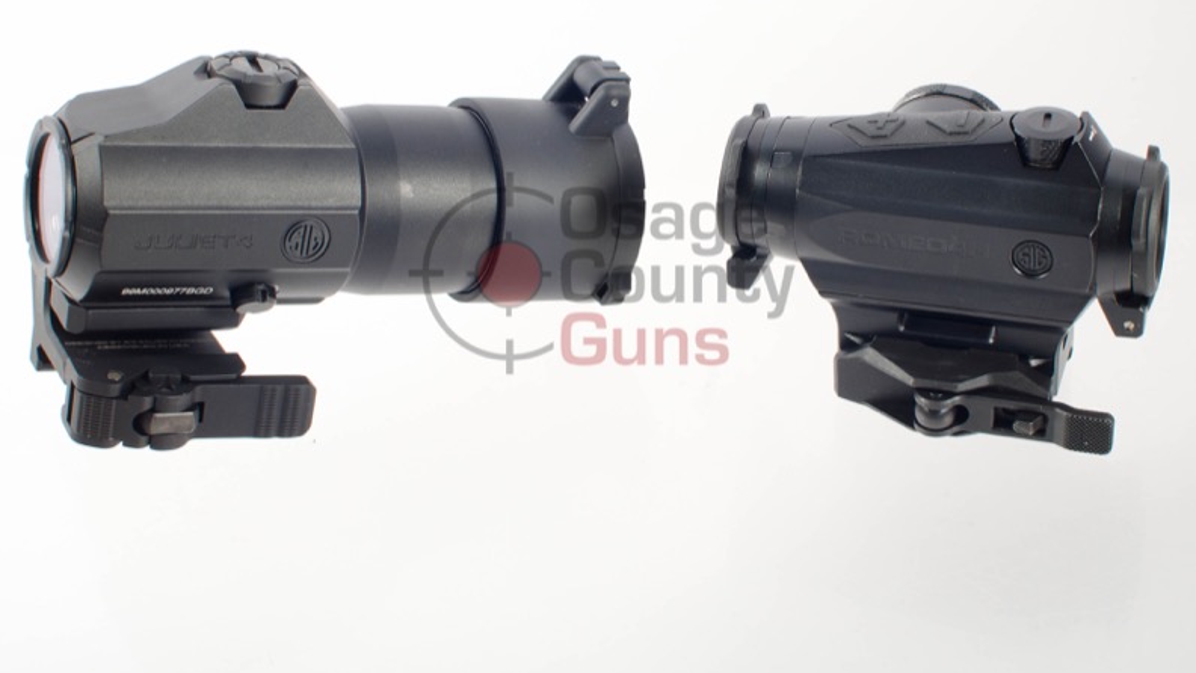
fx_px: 1761
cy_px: 274
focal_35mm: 56
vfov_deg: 21.6
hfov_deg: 37.5
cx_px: 603
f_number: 7.1
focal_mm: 35
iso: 200
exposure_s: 1/250
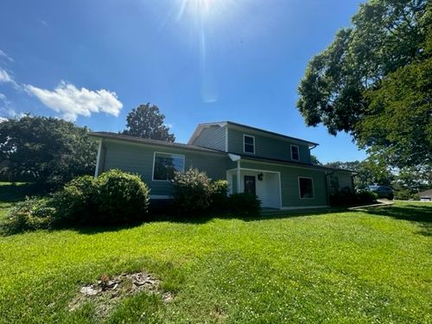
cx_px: 216
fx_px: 175
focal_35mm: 14
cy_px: 162
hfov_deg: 102.1
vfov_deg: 85.7
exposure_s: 1/1667
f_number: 2.2
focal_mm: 2.22
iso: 50
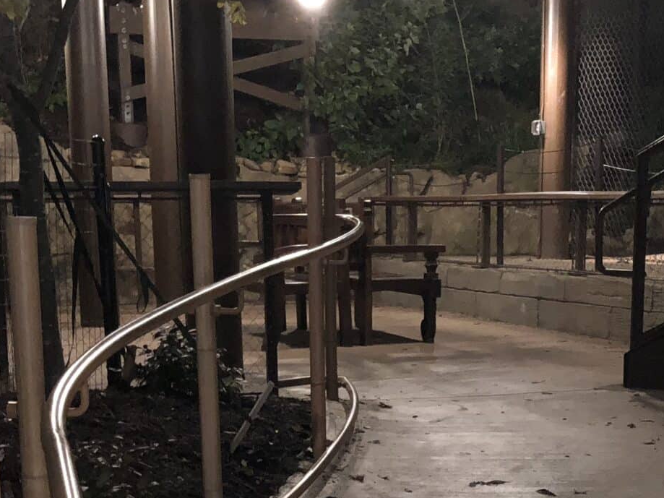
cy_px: 596
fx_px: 1496
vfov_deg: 18.0
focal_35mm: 78
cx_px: 425
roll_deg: +0.4
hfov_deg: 24.9
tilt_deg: -14.2
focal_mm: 4
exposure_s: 1/4
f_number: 1.8
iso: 320
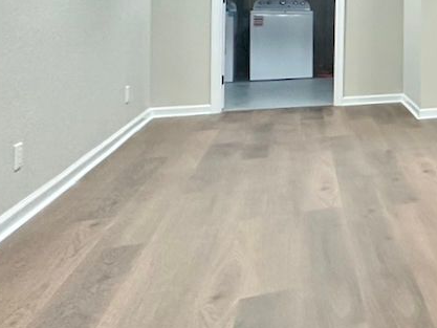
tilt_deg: +0.1
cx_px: 656
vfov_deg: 31.5
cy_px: 15
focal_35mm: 43
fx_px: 543
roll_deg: +0.9
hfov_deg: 28.4
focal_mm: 2.22
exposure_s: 1/60
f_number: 2.2
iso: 400
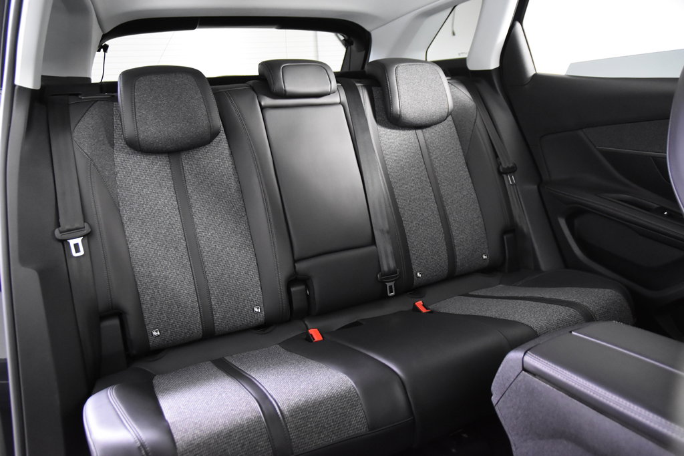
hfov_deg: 61.9
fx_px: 570
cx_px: 342
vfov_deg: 43.6
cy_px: 228
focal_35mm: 30
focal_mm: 20
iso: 2800
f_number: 2.8
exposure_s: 1/30
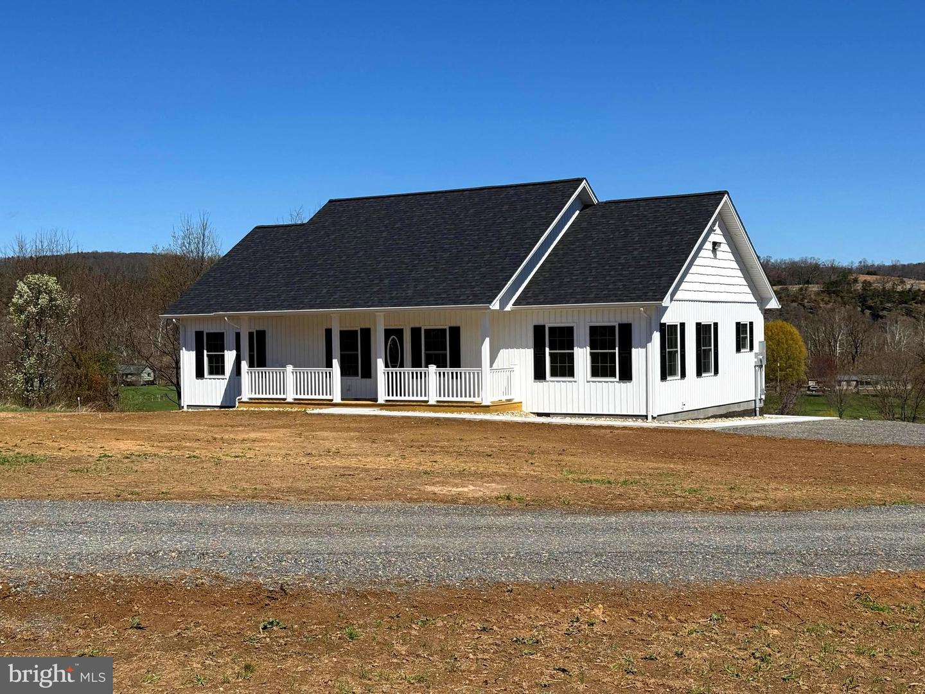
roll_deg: +0.5
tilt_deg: -0.6
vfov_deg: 30.3
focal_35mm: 48
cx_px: 462
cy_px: 347
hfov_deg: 39.7
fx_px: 1283
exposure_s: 1/7874
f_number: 1.78
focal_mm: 6.76
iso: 64
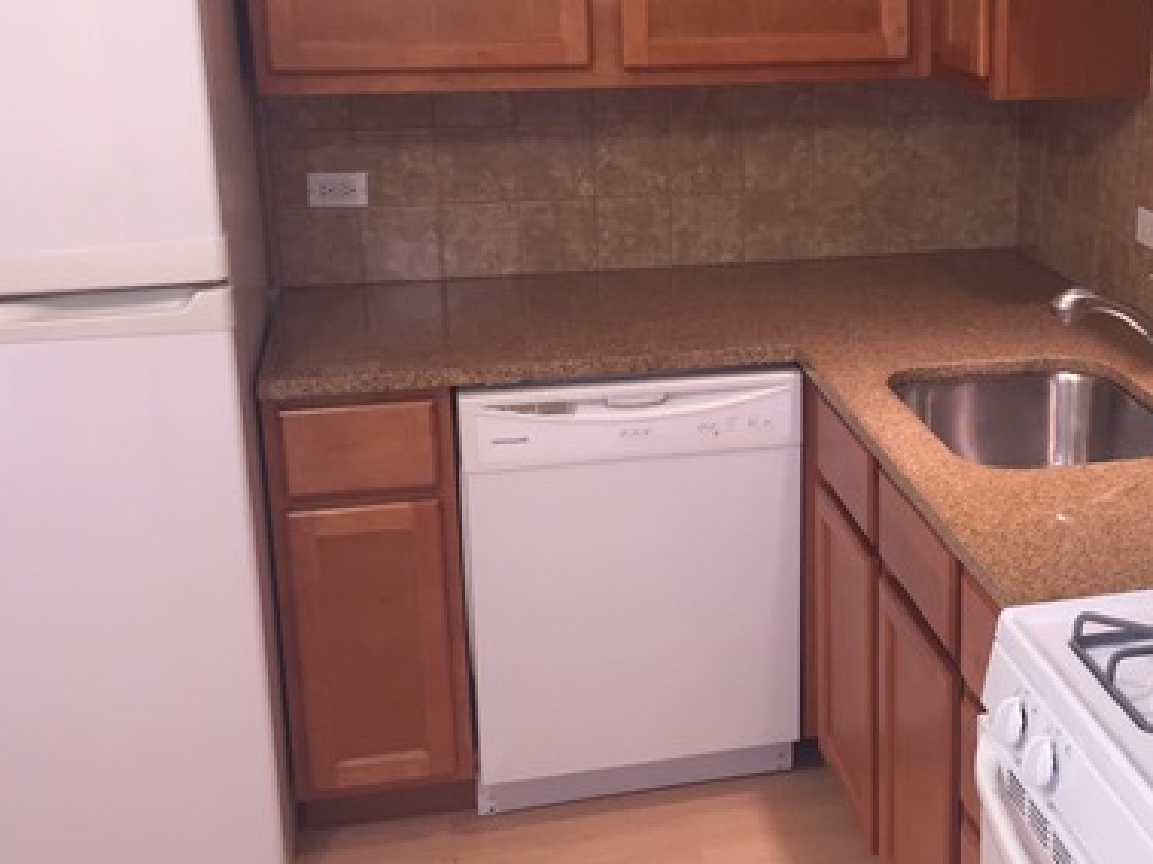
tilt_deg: -15.3
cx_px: 891
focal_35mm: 49
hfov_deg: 37.8
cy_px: 319
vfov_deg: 29.5
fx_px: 1632
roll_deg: -0.2
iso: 50
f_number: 2.2
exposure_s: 1/30
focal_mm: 4.15
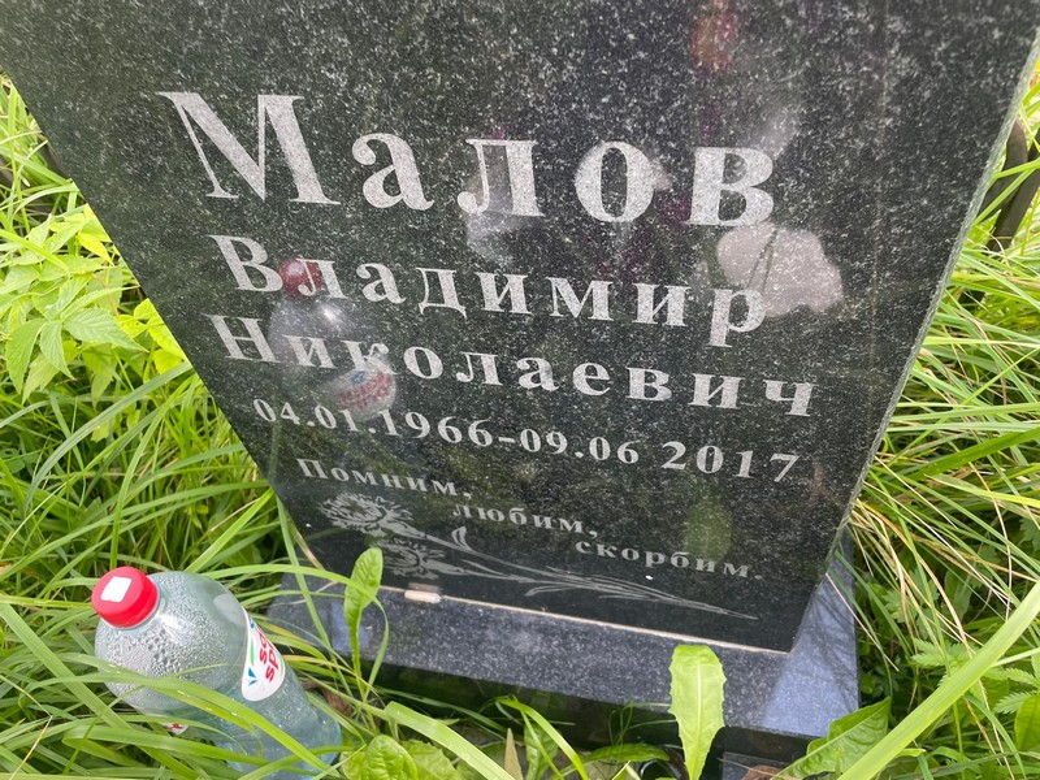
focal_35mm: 26
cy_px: 390
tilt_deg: -50.9
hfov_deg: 67.3
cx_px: 520
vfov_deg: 53.1
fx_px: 781
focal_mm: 4.2
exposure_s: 1/121
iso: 64
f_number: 1.6
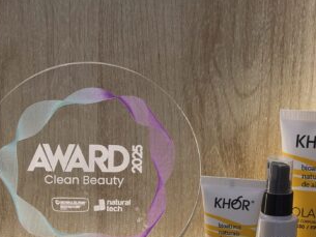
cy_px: 197
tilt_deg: -14.3
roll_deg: +0.3
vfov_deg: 16.6
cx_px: 77
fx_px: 804
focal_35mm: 88
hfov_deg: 22.0
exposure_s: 1/120
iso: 100
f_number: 1.78
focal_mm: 6.86
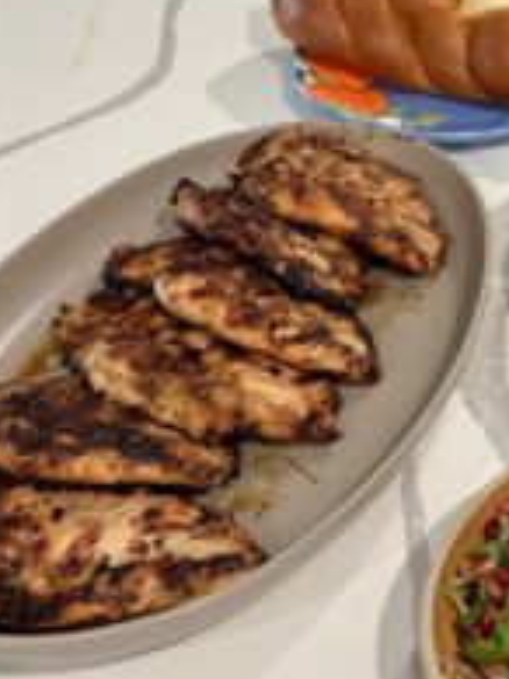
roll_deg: -3.5
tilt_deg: -35.2
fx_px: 1256
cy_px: 233
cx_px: 610
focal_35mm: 64
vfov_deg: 30.1
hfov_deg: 21.3
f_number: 1.6
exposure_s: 1/60
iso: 250
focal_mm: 5.96
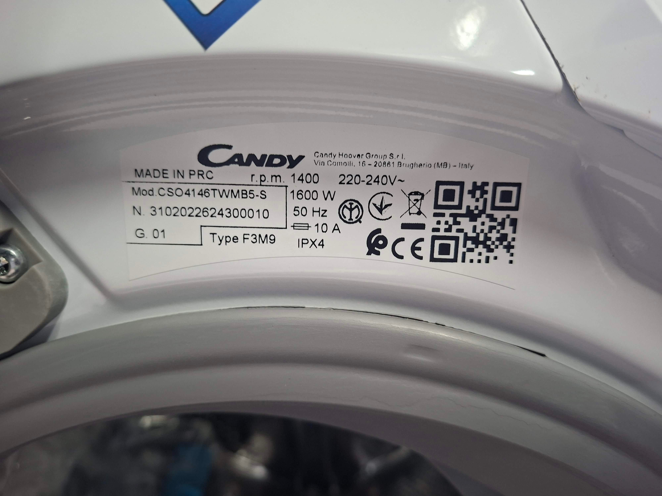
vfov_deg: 58.9
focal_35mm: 23
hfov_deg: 73.9
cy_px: 248
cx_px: 331
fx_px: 440
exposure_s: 1/25
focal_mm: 5.54
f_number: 1.8
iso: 400
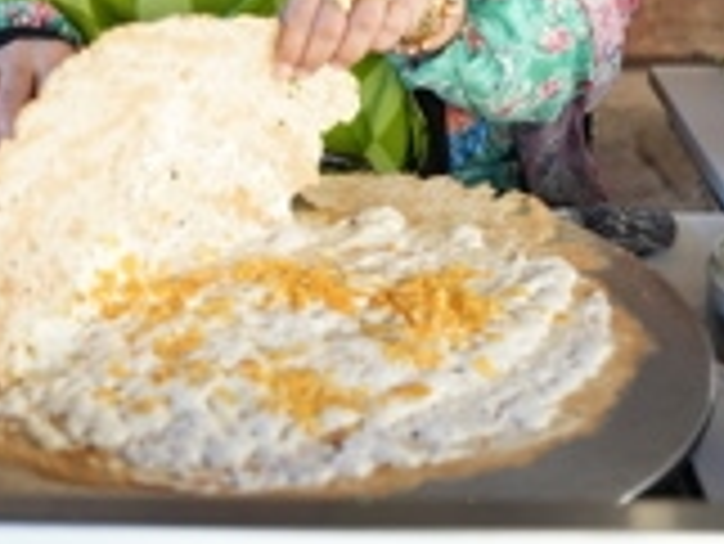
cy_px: -36
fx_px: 1633
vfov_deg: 18.3
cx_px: 198
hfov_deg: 24.8
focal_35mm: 78
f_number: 2.8
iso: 320
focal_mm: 32
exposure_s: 1/125
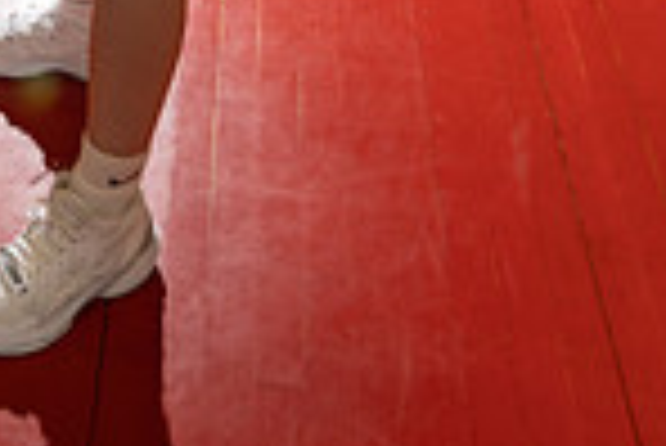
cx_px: 72
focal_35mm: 76
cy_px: -527
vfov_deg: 14.1
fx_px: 1407
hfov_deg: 25.8
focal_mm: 25
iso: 250
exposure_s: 1/250
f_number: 4
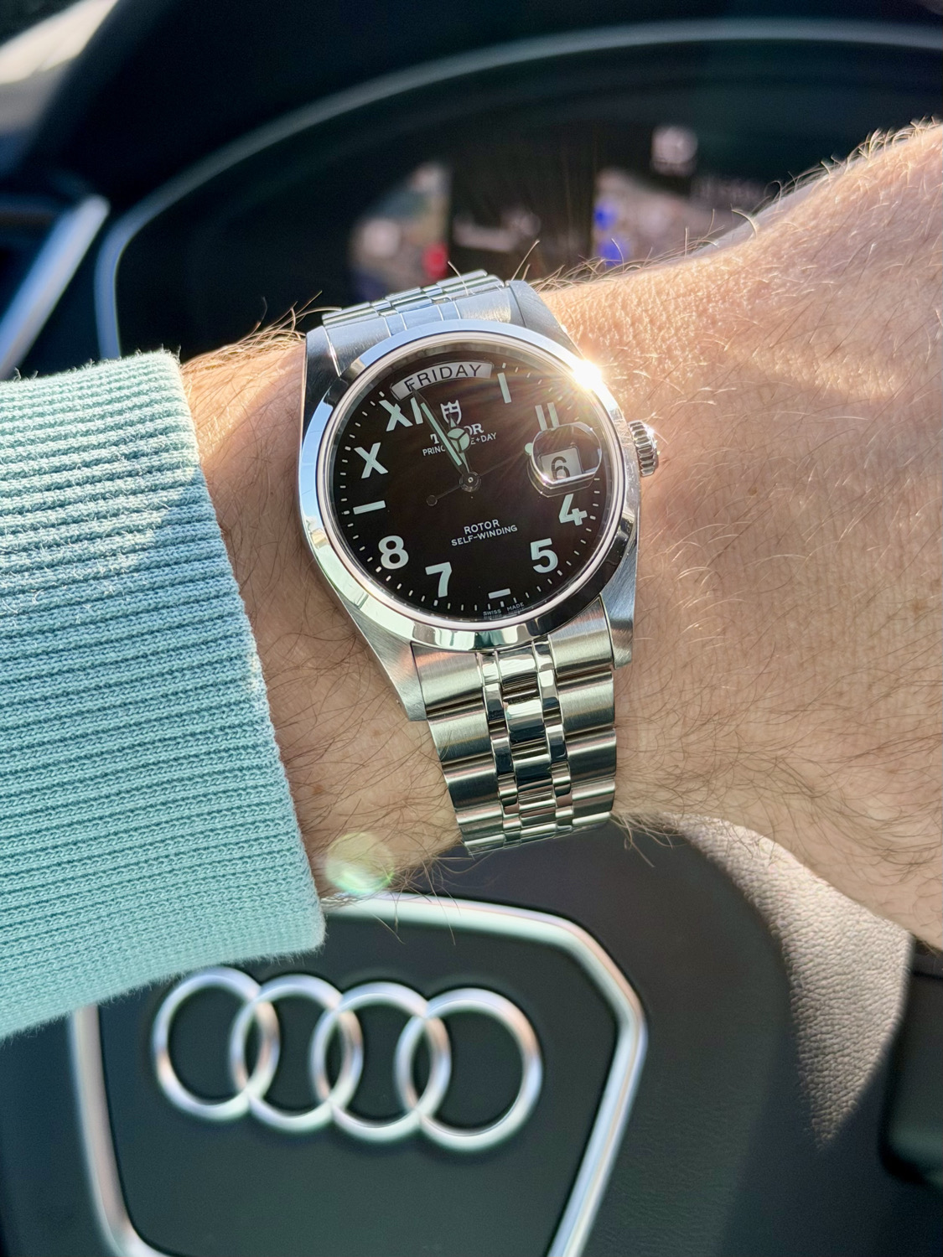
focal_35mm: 48
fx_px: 1743
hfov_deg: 30.3
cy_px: 628
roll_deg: -0.1
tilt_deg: -28.1
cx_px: 472
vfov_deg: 39.7
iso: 80
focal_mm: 6.76
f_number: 1.78
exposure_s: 1/615
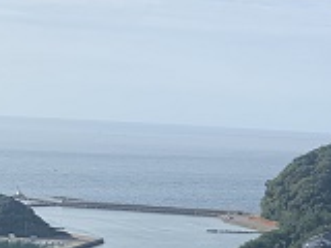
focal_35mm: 117
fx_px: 1119
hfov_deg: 15.4
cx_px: 507
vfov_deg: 12.2
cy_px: 341
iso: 25
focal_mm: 4.25
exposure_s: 1/2309
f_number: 1.8
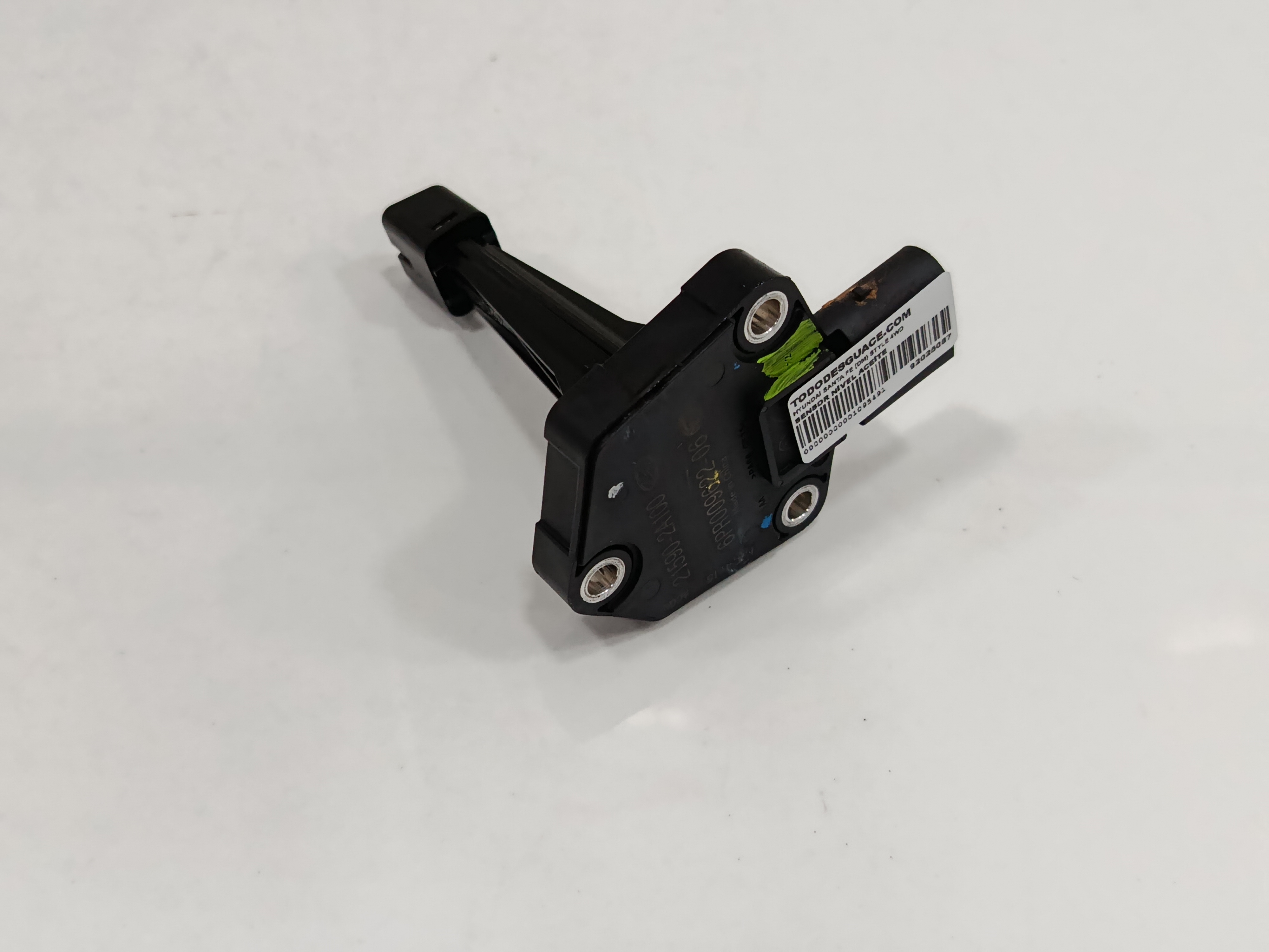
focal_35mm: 35
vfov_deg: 40.7
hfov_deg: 52.6
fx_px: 1283
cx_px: 634
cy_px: 476
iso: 822
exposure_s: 1/100
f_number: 1.7
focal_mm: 5.24
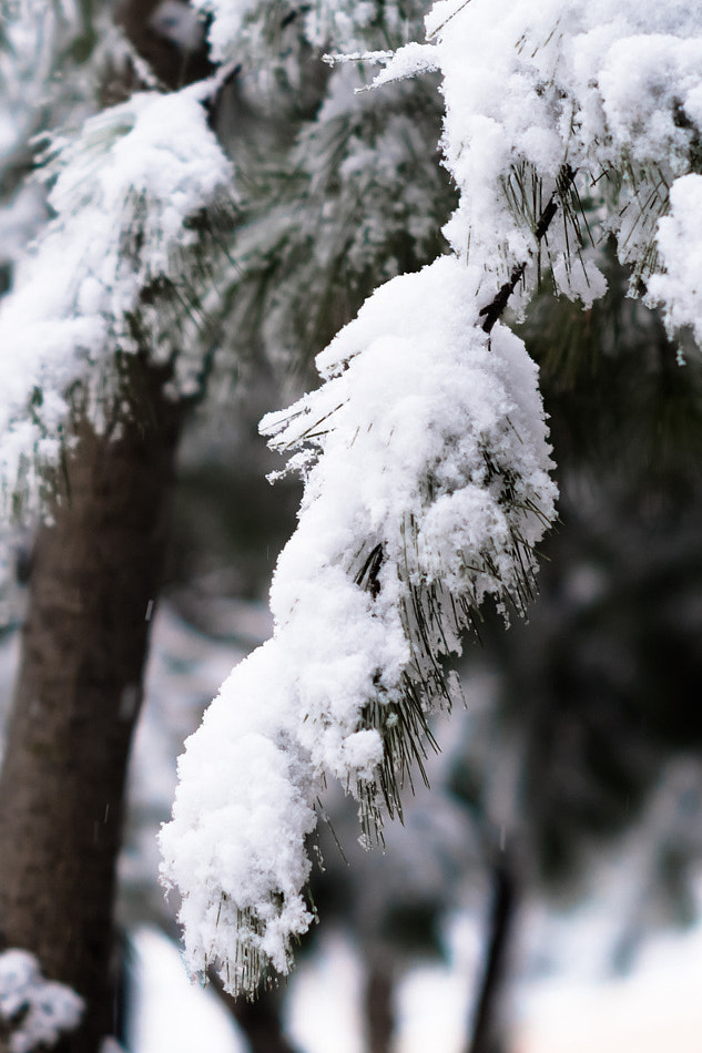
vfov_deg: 31.4
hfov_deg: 21.1
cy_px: 463
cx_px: 227
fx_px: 1873
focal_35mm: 64
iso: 500
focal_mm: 25
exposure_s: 1/125
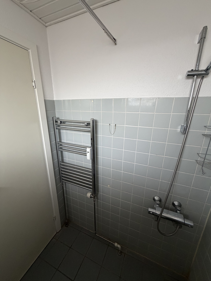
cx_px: 106
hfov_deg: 85.7
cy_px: 140
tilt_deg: -14.7
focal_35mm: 14
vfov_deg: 102.1
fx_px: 114
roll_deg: -0.7
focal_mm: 2.22
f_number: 2.2
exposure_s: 1/98
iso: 320
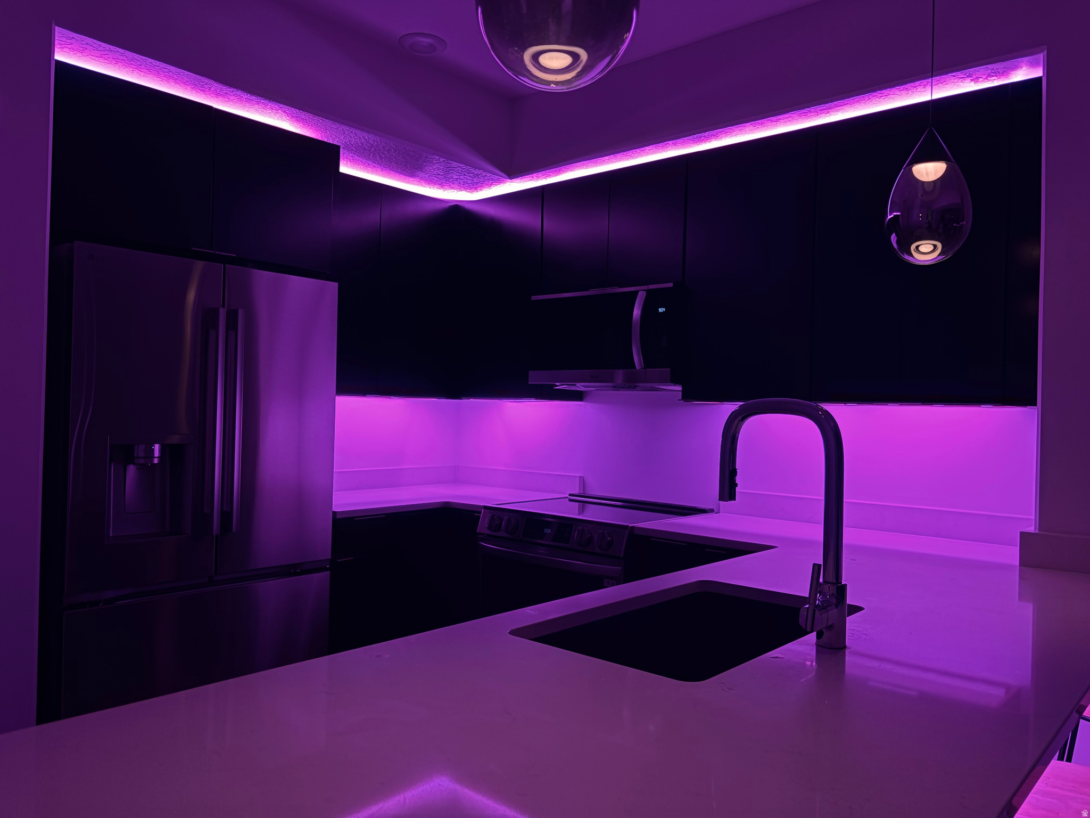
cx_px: 545
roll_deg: -0.7
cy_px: 409
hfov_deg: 67.3
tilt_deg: +1.9
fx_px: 819
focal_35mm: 26
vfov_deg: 53.1
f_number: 1.6
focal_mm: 5.96
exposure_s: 1/60
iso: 125
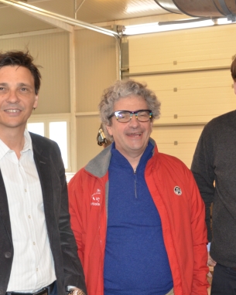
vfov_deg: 28.3
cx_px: 67
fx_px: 586
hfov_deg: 22.6
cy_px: 176
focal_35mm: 67
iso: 800
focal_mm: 26
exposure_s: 1/60
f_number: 4
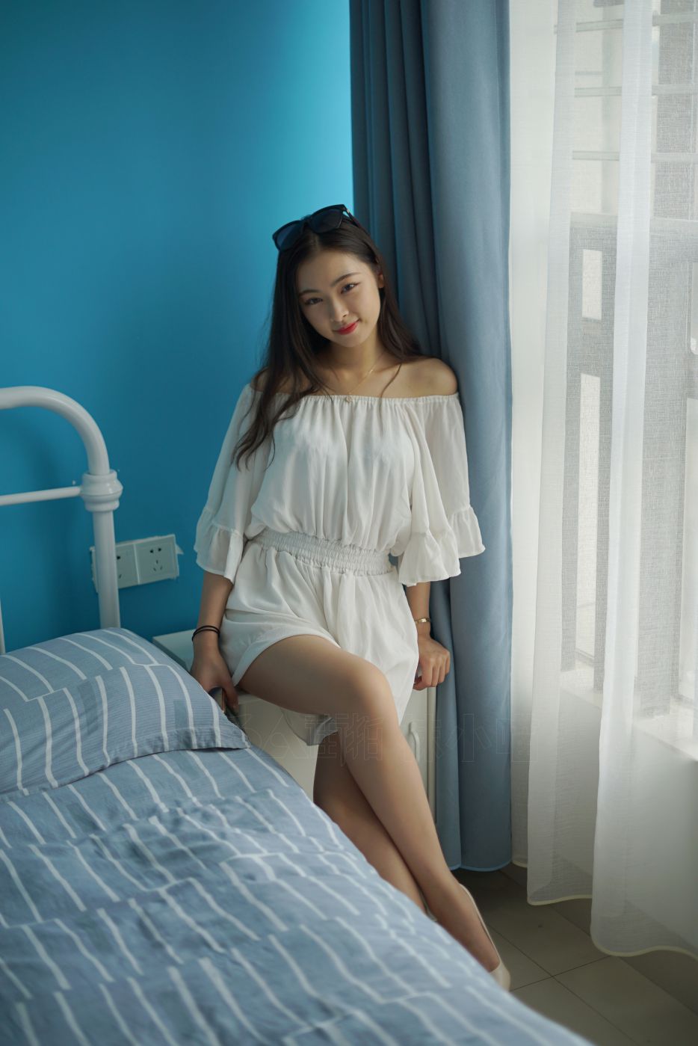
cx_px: 349
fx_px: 1453
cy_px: 523
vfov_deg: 39.6
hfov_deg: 27.0
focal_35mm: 50
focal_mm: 50
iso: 100
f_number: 1.8
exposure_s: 1/250
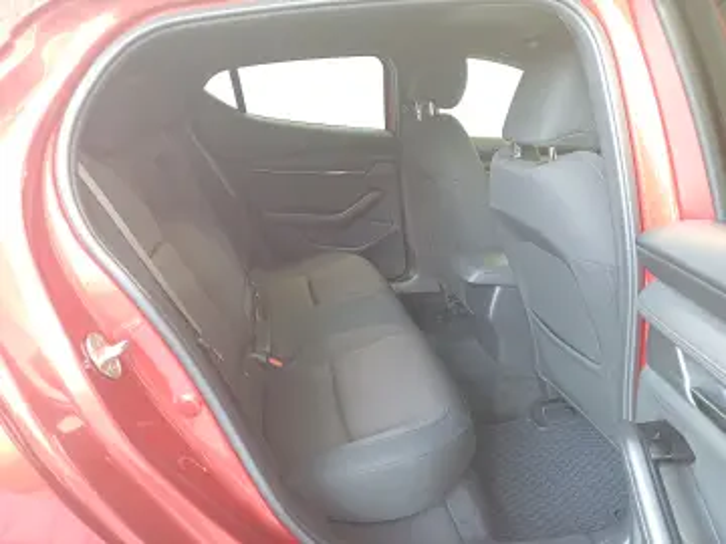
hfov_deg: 69.4
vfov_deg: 54.9
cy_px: 272
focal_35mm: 25
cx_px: 363
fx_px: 524
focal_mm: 4.65
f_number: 1.8
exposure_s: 1/25
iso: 400
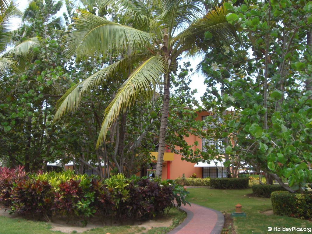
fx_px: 343
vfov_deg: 37.7
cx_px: 156
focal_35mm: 38
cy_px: 117
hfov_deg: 49.0
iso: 64
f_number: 2.7
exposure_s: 1/125
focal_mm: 6.2
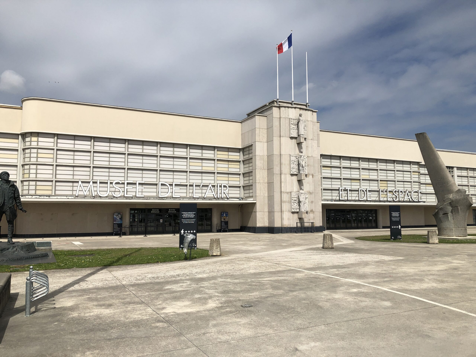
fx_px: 385
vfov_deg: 49.7
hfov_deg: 63.4
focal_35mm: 28
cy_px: 178
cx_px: 238
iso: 25
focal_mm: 3.99
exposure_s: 1/5348
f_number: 1.8
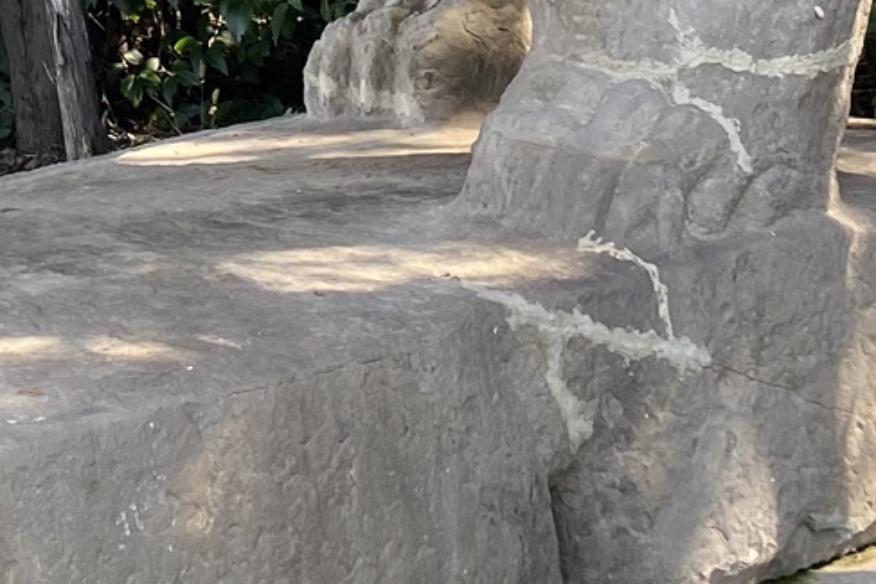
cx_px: -435
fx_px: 2702
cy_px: -739
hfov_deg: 16.7
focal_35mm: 111
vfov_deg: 10.8
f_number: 1.8
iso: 32
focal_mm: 4.25
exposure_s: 1/128
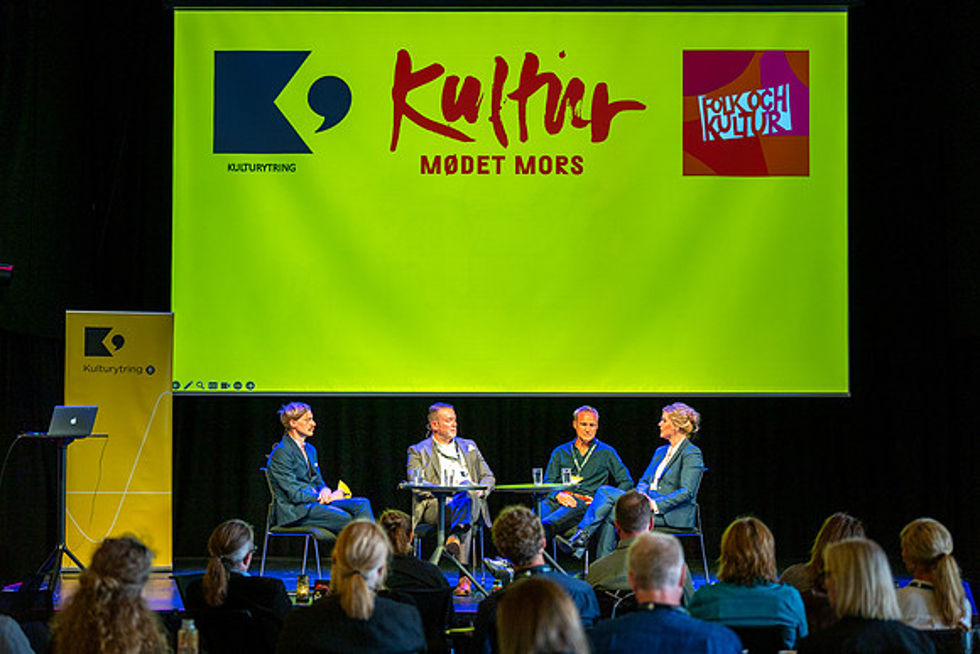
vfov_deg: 16.9
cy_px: 327
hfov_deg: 25.1
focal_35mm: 81
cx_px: 490
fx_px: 2204
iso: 320
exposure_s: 1/250
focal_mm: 79
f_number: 2.8
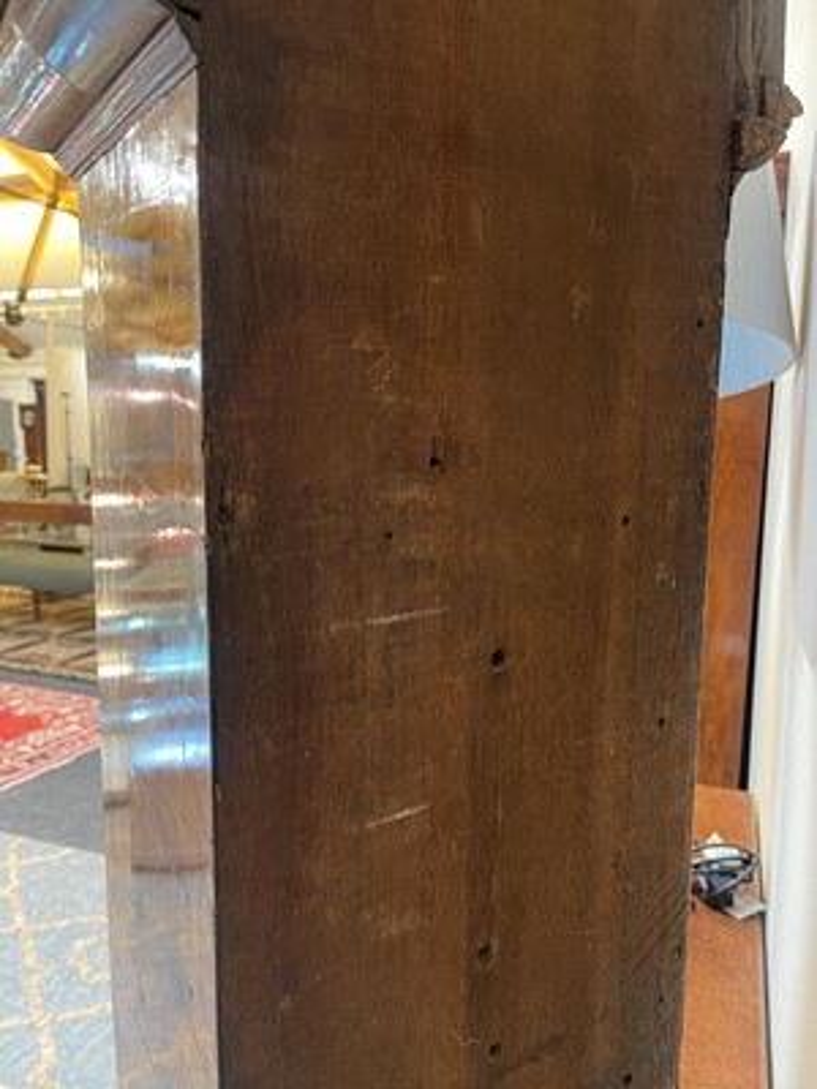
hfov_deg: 54.9
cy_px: 544
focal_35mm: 25
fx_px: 787
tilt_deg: -6.7
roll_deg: -1.2
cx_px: 408
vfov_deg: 69.4
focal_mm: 5.1
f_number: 1.6
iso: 400
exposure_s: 1/33
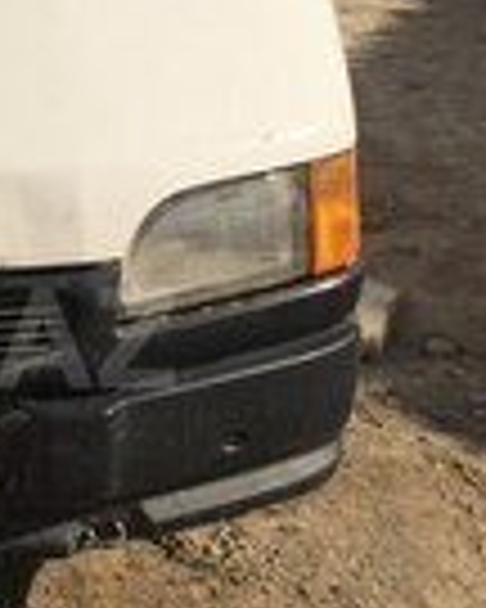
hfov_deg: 14.1
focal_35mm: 104
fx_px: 1870
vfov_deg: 18.4
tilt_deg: -19.1
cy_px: 338
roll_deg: +0.1
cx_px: -171
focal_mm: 4.15
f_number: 2.2
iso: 32
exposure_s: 1/3597
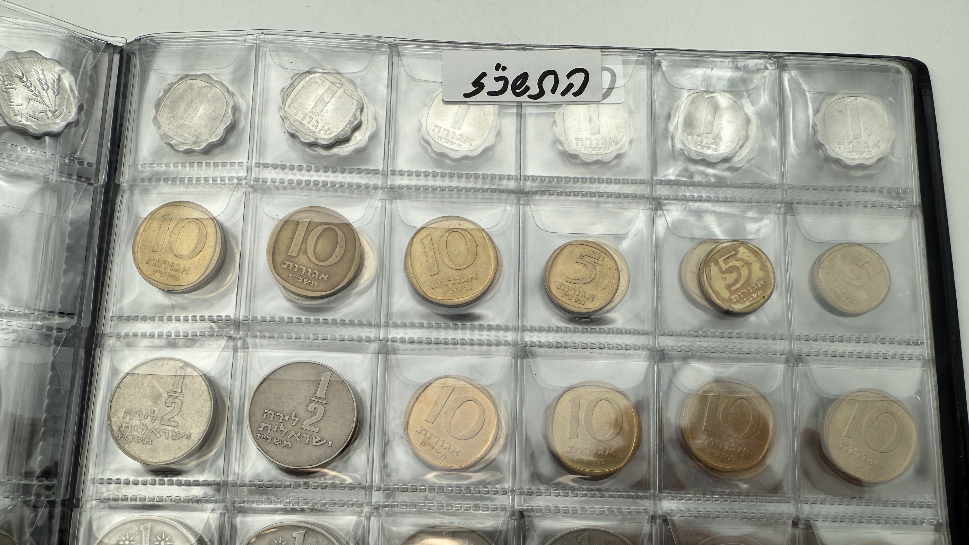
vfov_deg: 41.0
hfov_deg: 67.9
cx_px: 508
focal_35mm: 28
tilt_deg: -79.2
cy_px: 359
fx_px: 719
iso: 40
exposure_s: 1/273
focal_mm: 2.22
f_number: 2.2
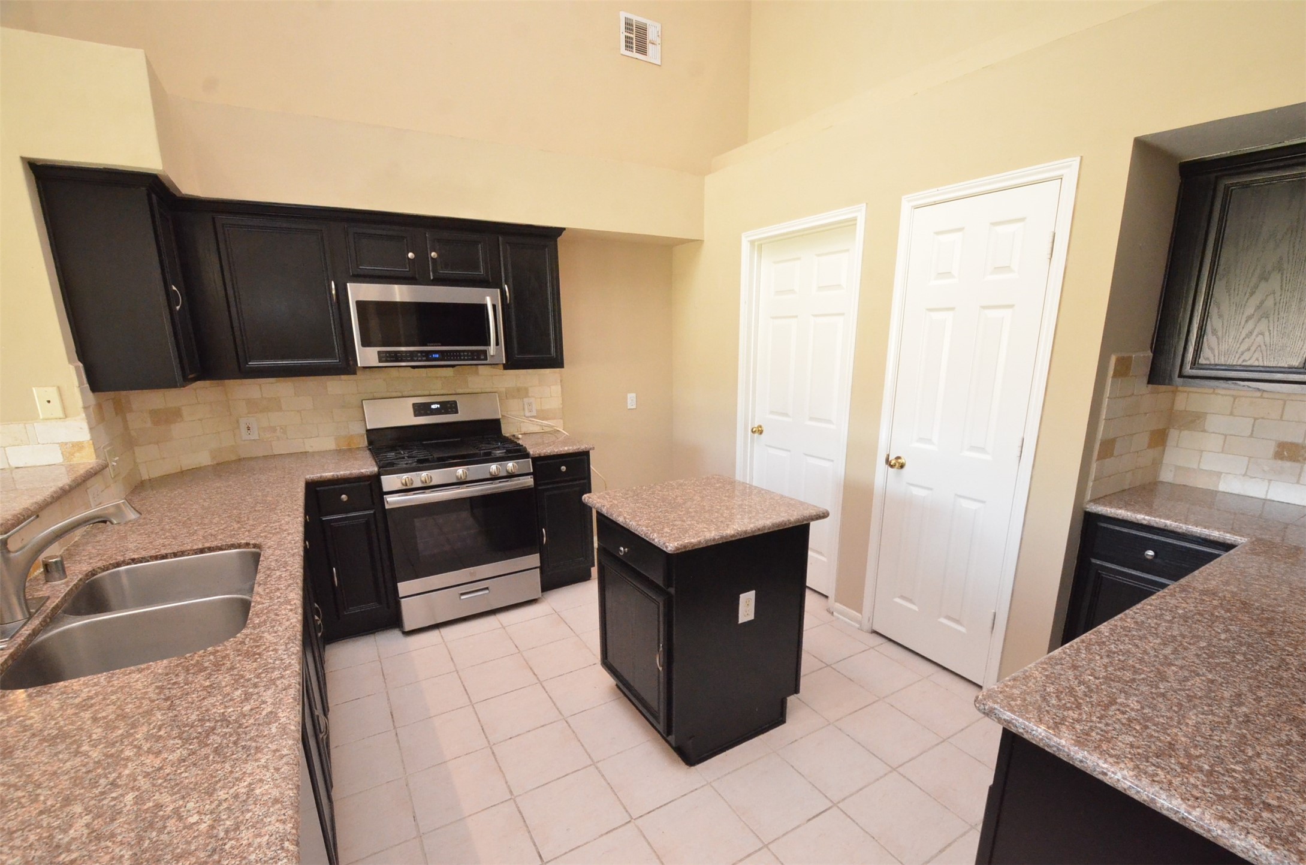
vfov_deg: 77.1
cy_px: 432
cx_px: 653
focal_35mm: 15
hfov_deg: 100.5
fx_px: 543
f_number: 9
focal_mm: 10
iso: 5000
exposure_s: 1/60
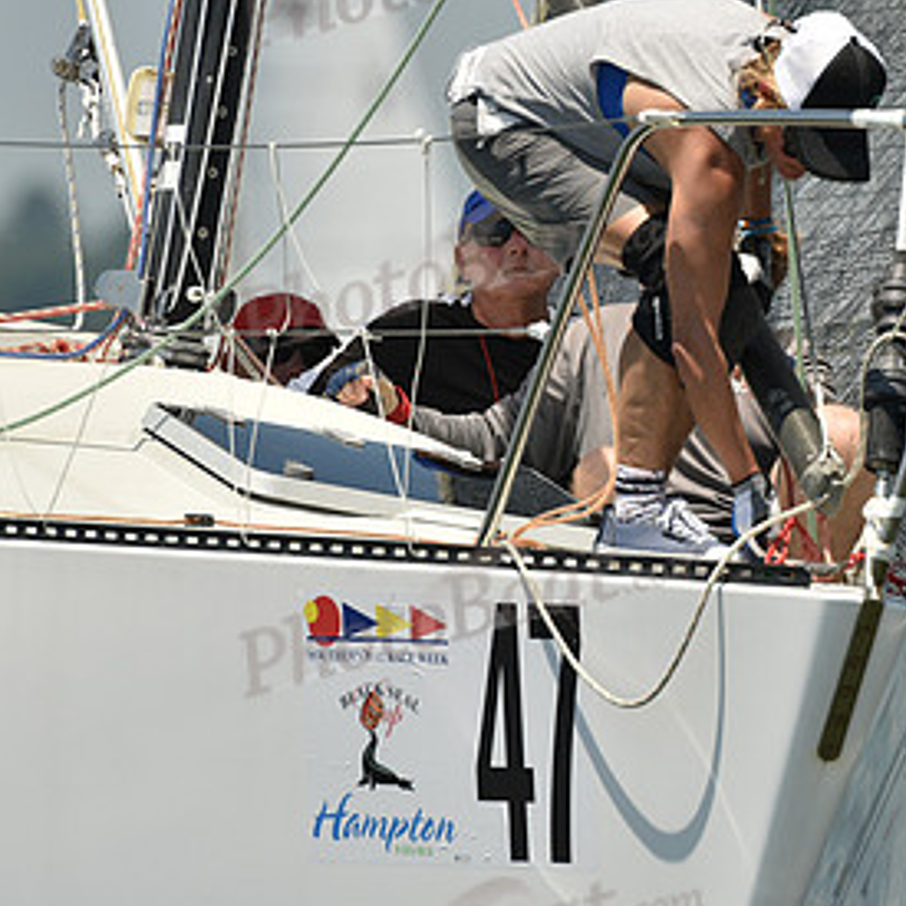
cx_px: 876
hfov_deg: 1.6
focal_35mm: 1076
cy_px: 394
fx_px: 31862
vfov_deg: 1.6
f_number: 8
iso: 320
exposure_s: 1/1600
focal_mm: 600
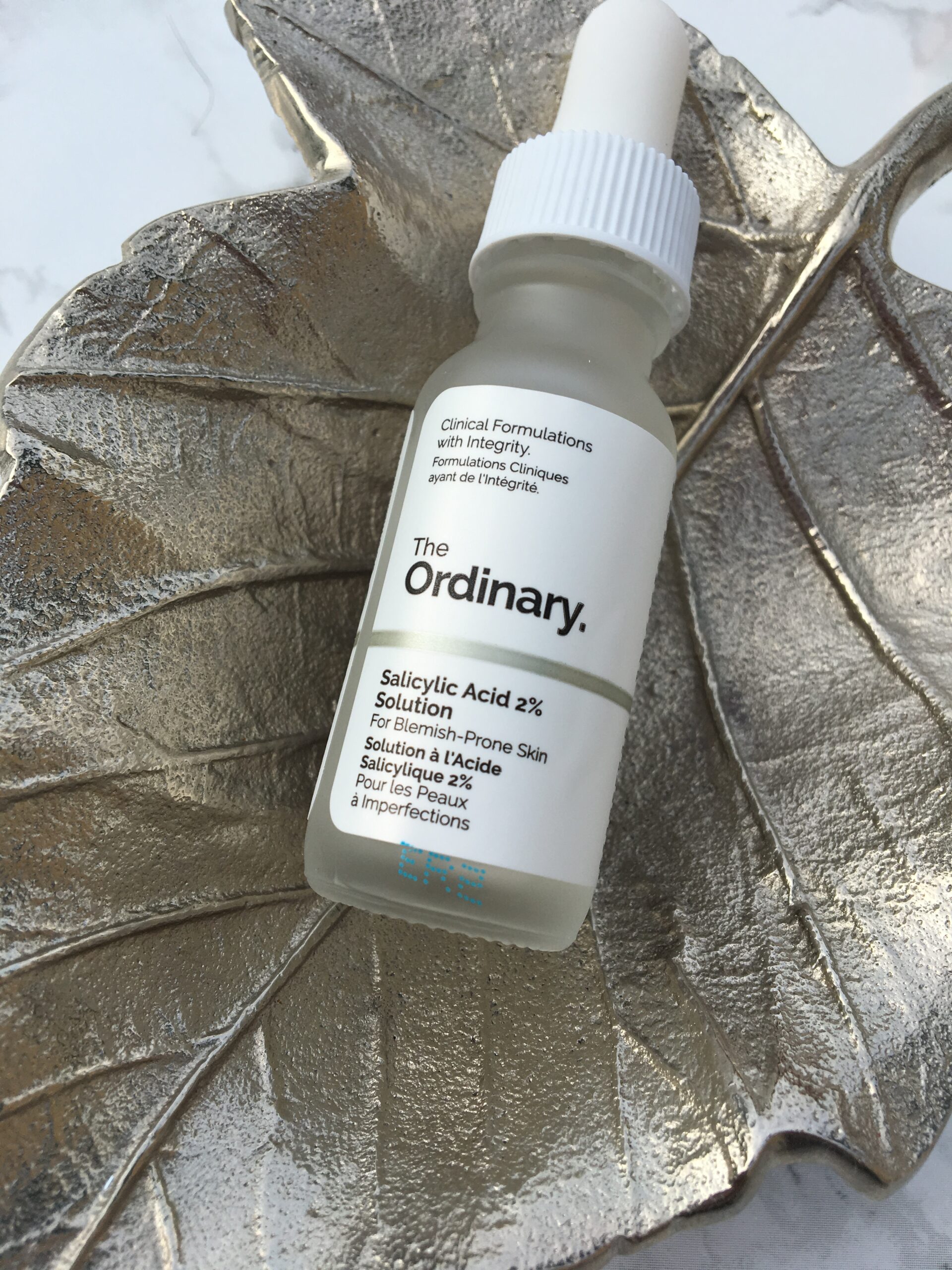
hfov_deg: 48.2
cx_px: 476
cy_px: 635
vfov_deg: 61.7
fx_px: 1063
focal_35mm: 29
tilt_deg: -70.5
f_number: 2.2
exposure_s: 1/894
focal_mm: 4.15
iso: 25
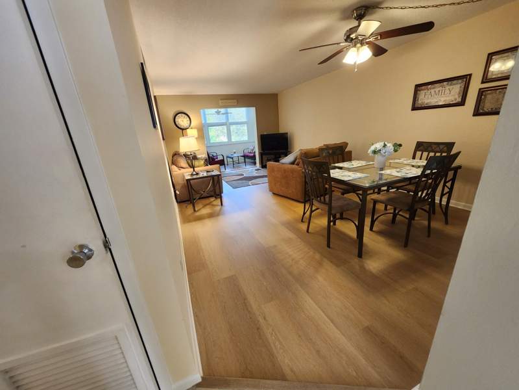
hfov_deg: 106.2
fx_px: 195
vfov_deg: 89.9
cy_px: 195
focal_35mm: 13
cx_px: 260
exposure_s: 1/60
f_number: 2.2
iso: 200
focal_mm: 1.74
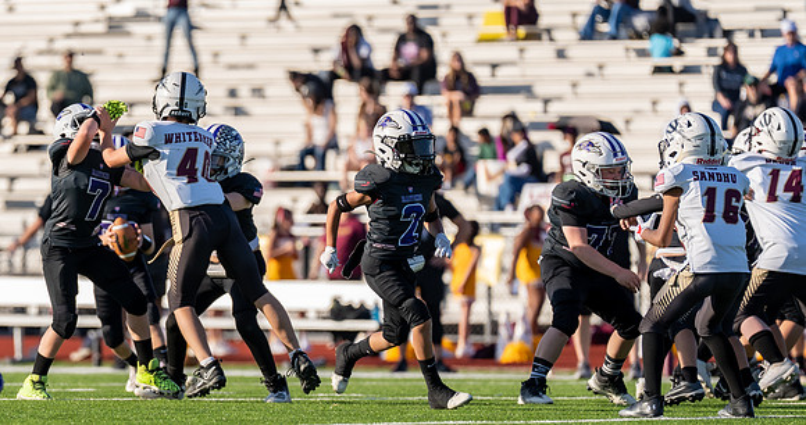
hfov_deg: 6.3
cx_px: 158
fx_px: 7360
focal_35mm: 349
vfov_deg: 3.3
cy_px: 285
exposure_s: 1/1250
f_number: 2.8
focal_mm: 200
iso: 100
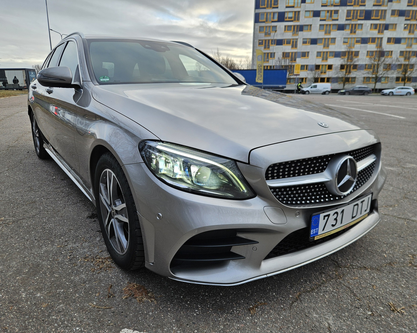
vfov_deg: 58.8
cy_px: 167
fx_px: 296
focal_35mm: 24
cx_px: 201
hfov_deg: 70.3
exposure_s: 1/200
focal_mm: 5.4
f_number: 1.8
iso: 32
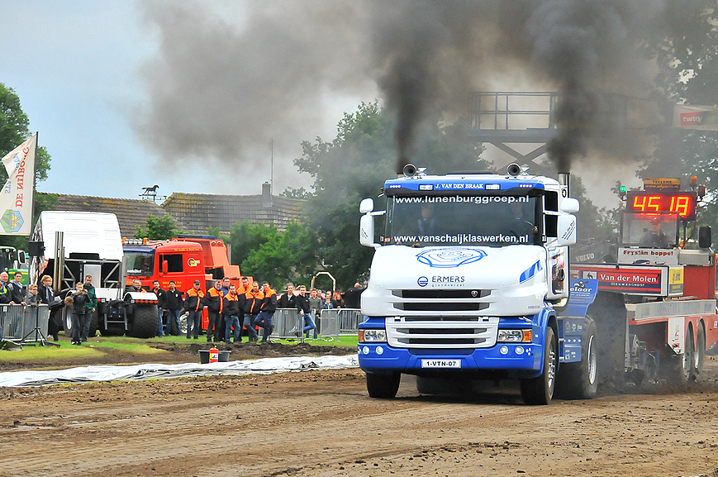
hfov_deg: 10.4
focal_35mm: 198
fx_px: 3944
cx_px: 380
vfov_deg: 6.9
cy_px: 259
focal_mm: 112
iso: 1000
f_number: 5.6
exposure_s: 1/400
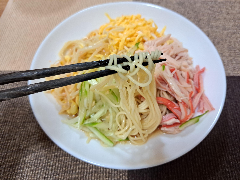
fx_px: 166
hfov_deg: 71.6
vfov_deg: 56.8
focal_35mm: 24
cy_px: 90
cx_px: 120
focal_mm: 5.23
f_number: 1.8
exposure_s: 1/50
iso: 160
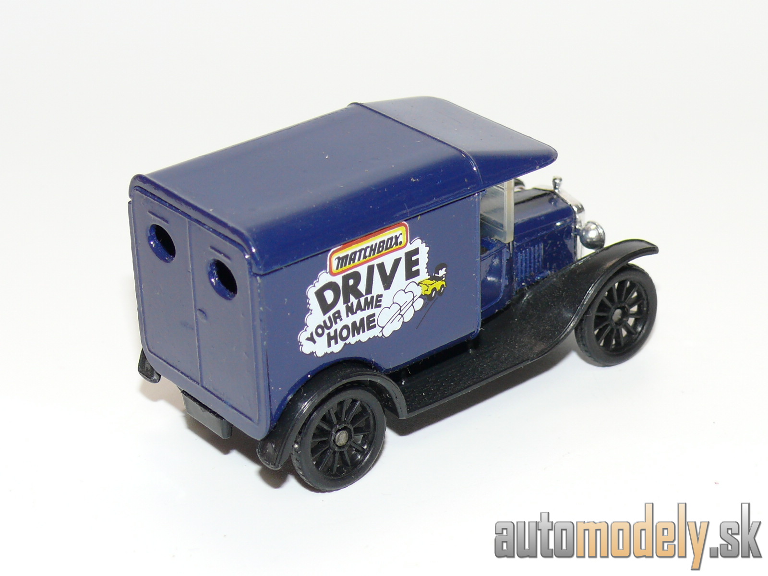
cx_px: 384
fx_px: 2108
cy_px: 288
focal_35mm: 95
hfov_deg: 20.7
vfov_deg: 15.6
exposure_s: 1/30
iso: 100
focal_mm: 12.9
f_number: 4
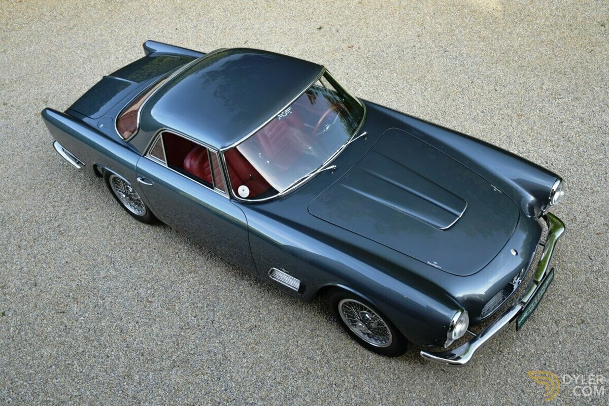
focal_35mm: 36
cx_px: 304
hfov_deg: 53.1
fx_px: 609
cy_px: 203
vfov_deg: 36.9
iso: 200
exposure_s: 1/125
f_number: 3.8
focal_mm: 24
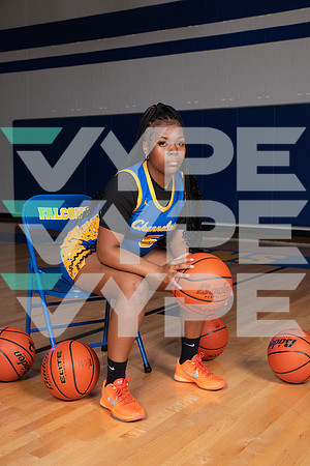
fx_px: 620
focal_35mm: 48
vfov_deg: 41.1
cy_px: 233
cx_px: 155
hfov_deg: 28.1
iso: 500
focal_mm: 48
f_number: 7.1
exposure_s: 1/320
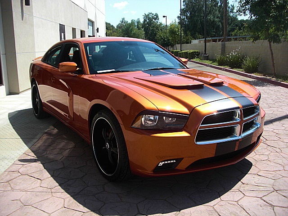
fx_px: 300
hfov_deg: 51.4
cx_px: 144
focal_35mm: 36
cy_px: 108
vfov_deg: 39.7
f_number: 2.8
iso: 50
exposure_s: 1/800
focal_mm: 6.3
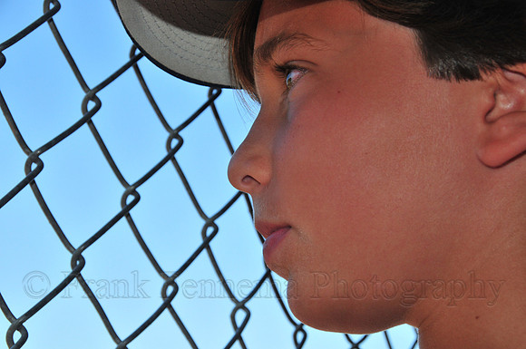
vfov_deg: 13.0
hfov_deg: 19.5
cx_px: 263
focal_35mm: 105
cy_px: 174
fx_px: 1532
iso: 400
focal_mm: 70
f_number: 11
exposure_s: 1/320
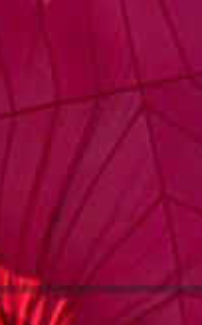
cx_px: -277
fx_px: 21745
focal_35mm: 2460
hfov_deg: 0.5
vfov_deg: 0.9
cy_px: 67
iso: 100
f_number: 5.6
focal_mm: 280
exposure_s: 1/1250
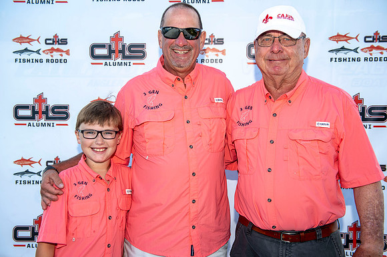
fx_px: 430
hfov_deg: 48.5
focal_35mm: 40
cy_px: 128
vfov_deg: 33.4
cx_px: 194
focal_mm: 40
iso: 50
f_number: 5
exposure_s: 1/160
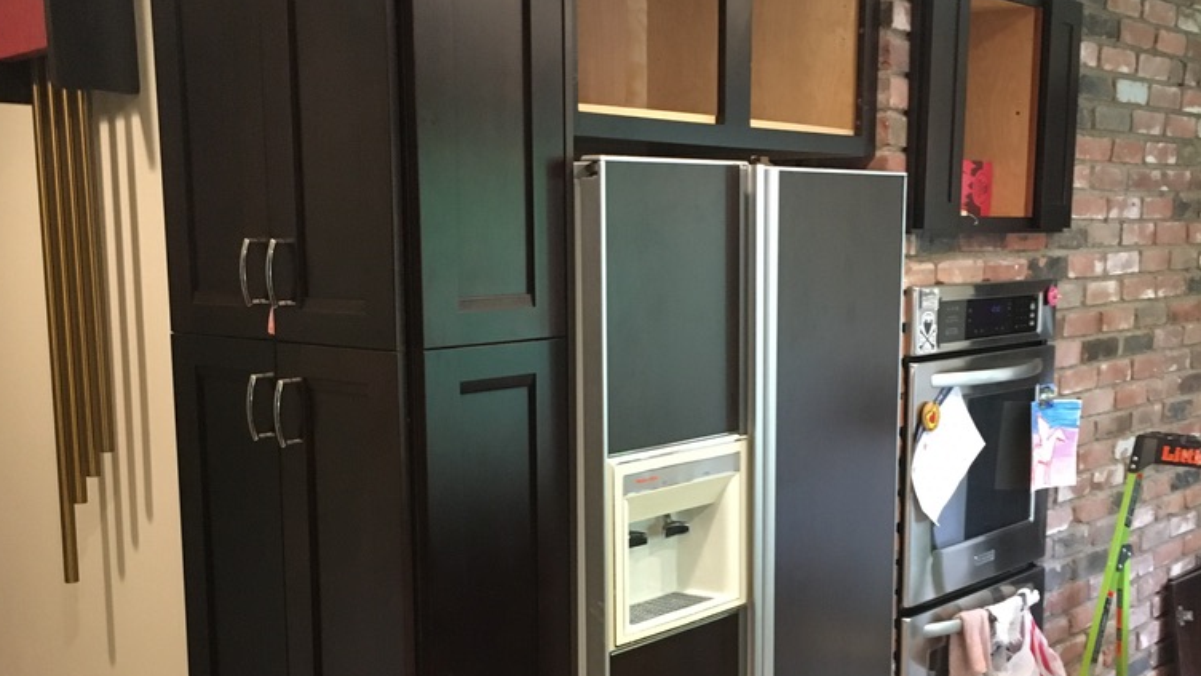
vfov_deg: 27.6
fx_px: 1369
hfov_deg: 47.4
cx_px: 591
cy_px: 444
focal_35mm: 43
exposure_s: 1/15
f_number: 2.2
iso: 250
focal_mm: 4.15
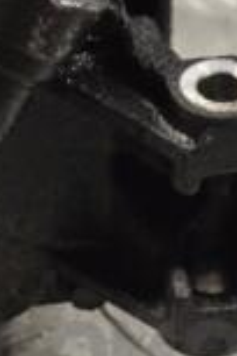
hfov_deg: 4.8
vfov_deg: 7.3
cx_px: -174
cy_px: 47
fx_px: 2785
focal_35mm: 282
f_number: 8
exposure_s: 1/250
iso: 3200
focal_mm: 48
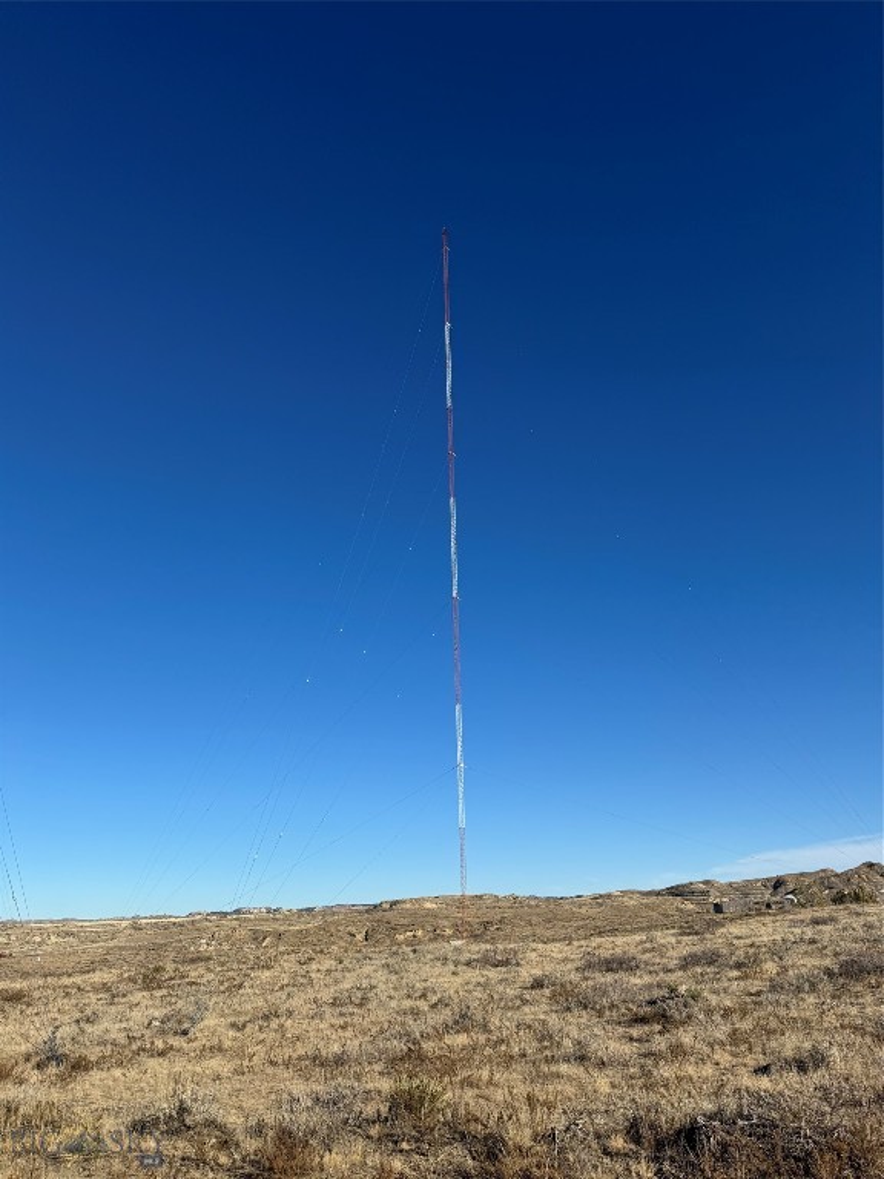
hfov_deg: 56.8
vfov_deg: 71.6
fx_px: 817
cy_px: 590
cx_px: 442
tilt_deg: +21.6
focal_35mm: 24
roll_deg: +2.7
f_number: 1.78
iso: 80
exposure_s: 1/6410
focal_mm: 6.76
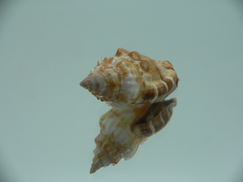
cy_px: 91
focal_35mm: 35
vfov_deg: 40.7
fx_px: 246
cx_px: 122
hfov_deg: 52.6
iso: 80
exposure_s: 1/60
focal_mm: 4.6
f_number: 2.8
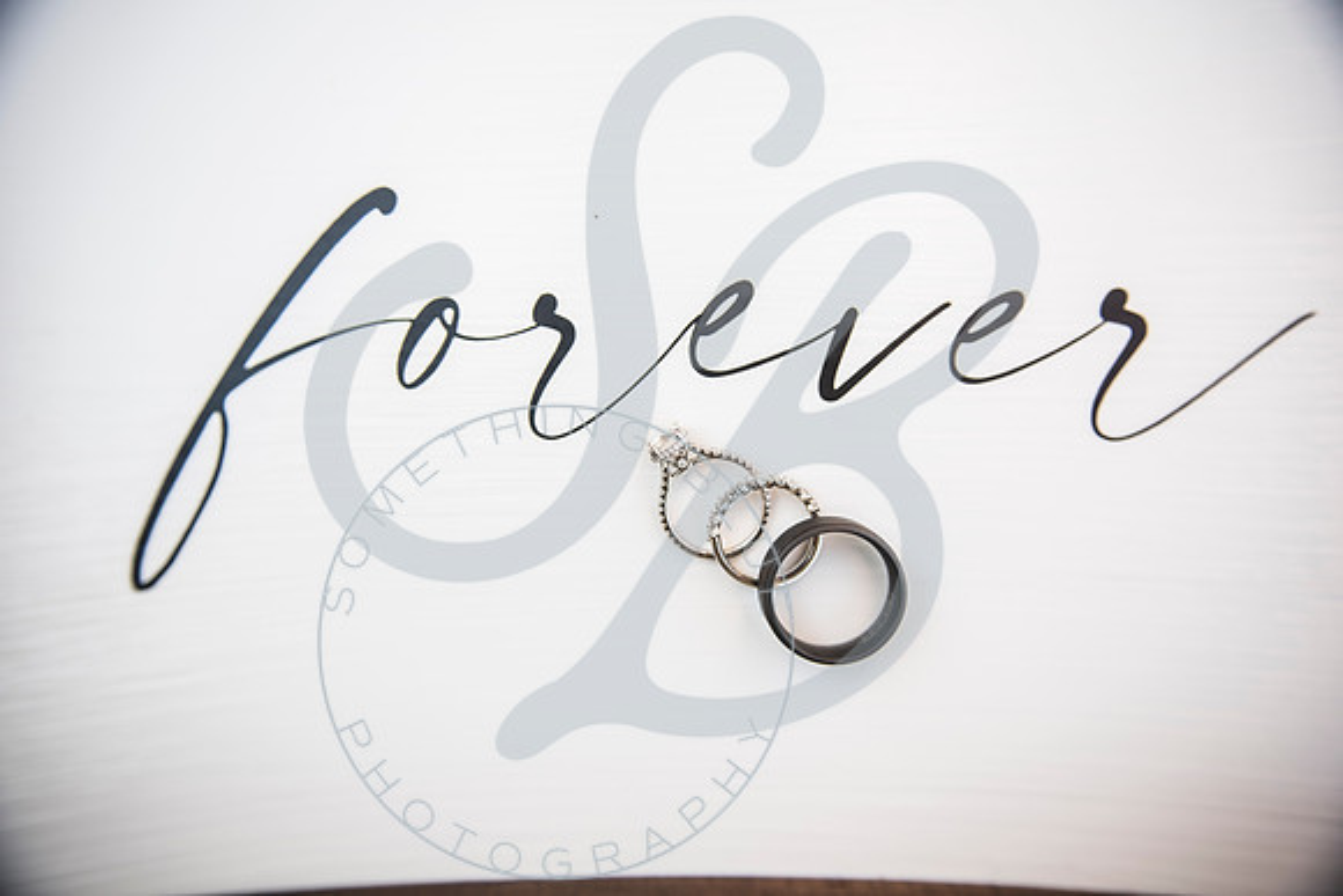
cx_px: 672
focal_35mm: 28
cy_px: 448
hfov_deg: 65.5
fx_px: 1045
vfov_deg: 46.4
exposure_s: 1/250
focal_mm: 28
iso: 100
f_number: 2.8
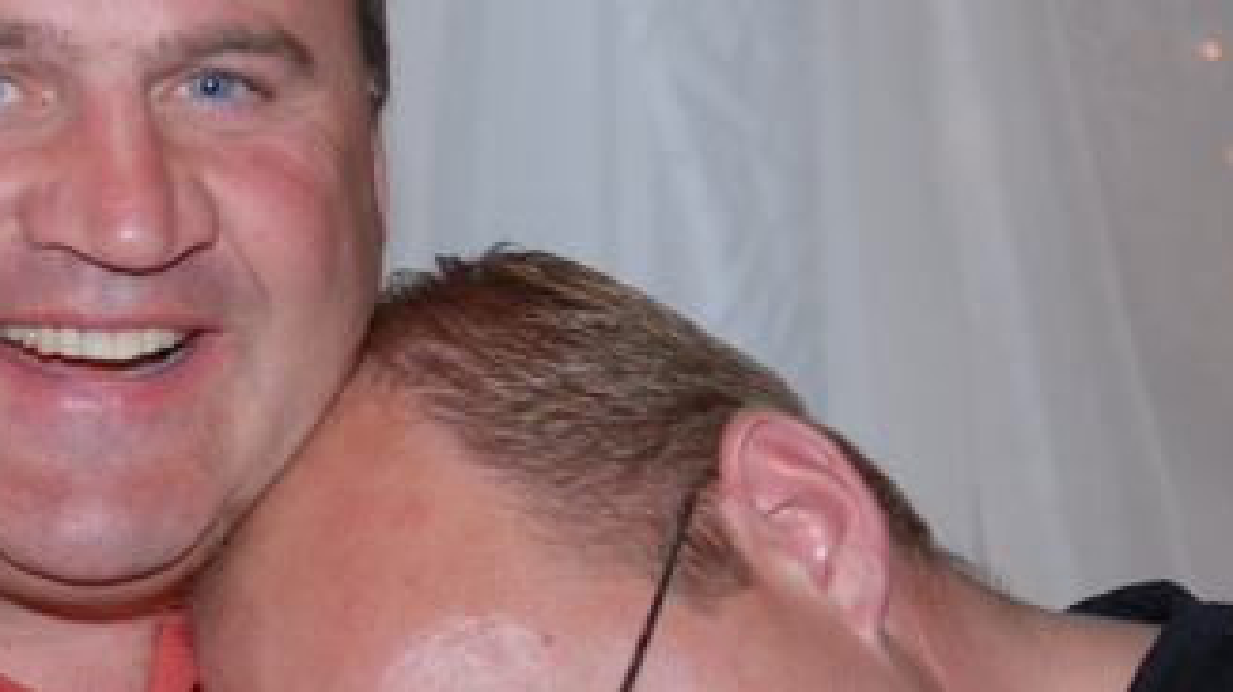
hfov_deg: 13.2
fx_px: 5294
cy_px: 588
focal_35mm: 162
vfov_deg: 7.5
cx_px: 284
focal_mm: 42
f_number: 4
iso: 100
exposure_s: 1/60
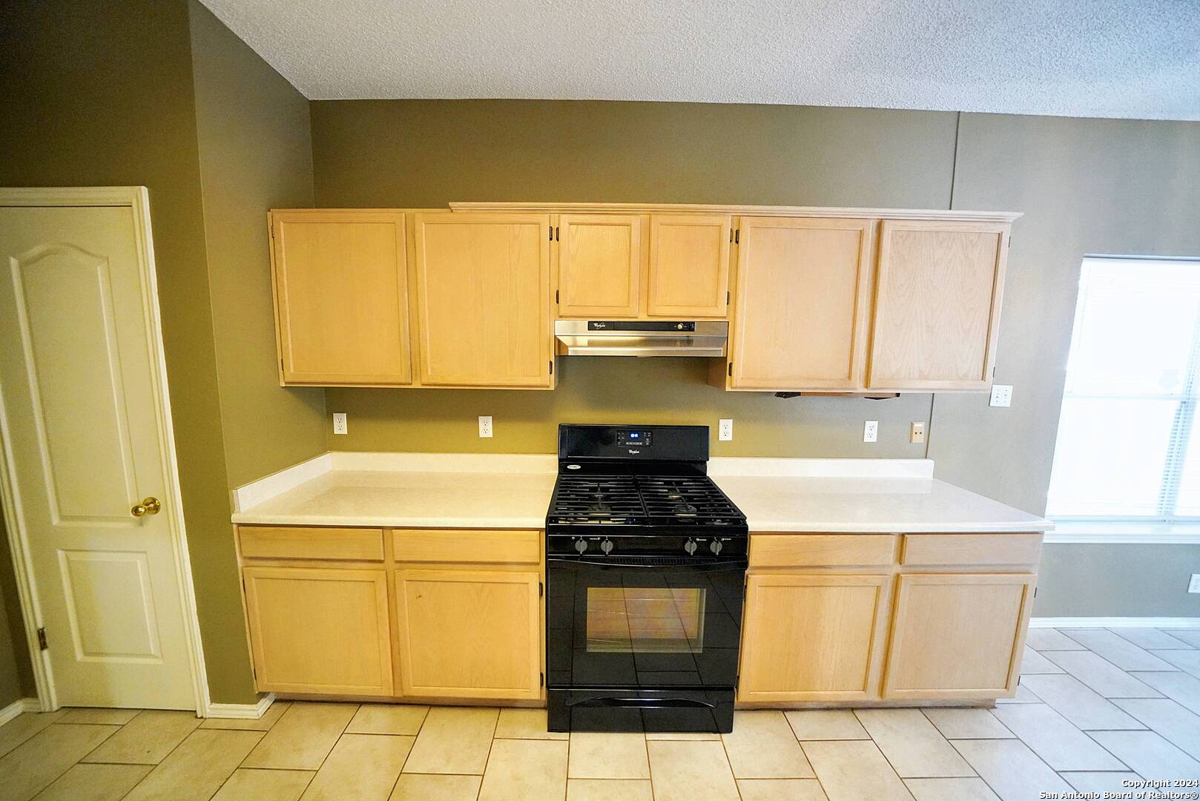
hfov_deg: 112.6
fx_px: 400
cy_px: 400
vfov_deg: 90.1
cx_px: 600
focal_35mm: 12
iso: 6400
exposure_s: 1/160
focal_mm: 12
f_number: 4
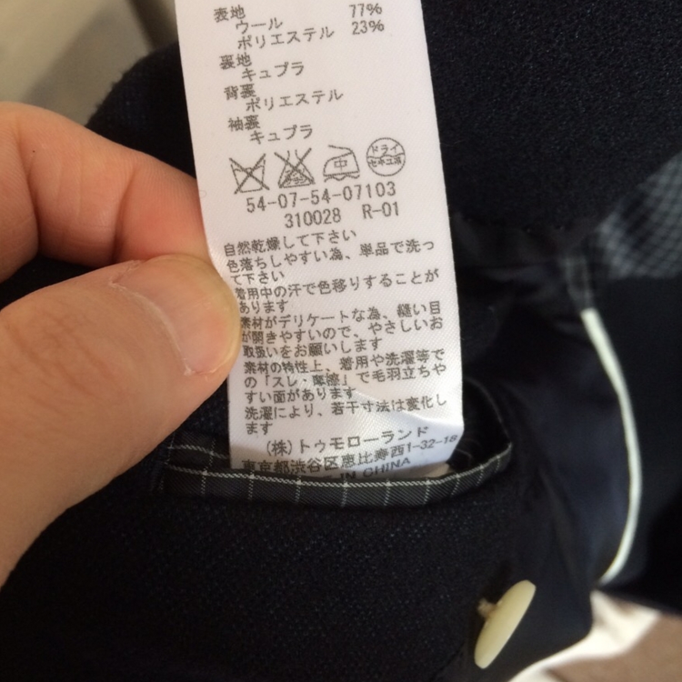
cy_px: 307
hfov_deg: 47.2
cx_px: 336
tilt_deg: -69.0
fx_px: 780
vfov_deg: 47.2
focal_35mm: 35
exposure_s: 1/30
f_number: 2.2
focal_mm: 4.15
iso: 100
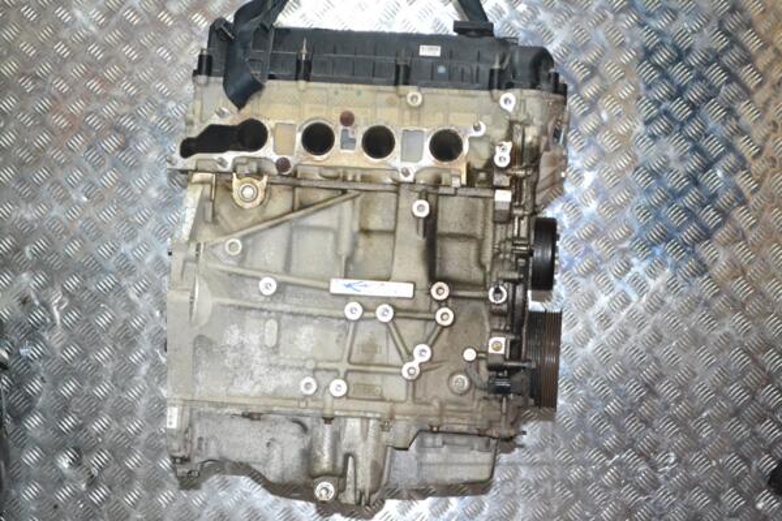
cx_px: 391
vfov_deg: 16.6
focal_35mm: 82
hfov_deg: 24.6
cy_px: 260
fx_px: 1792
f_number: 7.1
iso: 3200
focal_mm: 55
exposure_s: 1/60
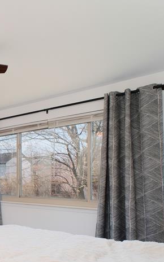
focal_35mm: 36
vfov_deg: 52.7
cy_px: 179
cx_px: -77
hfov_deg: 26.5
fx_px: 257
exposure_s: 1/250
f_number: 6.4
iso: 500
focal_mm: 10.4
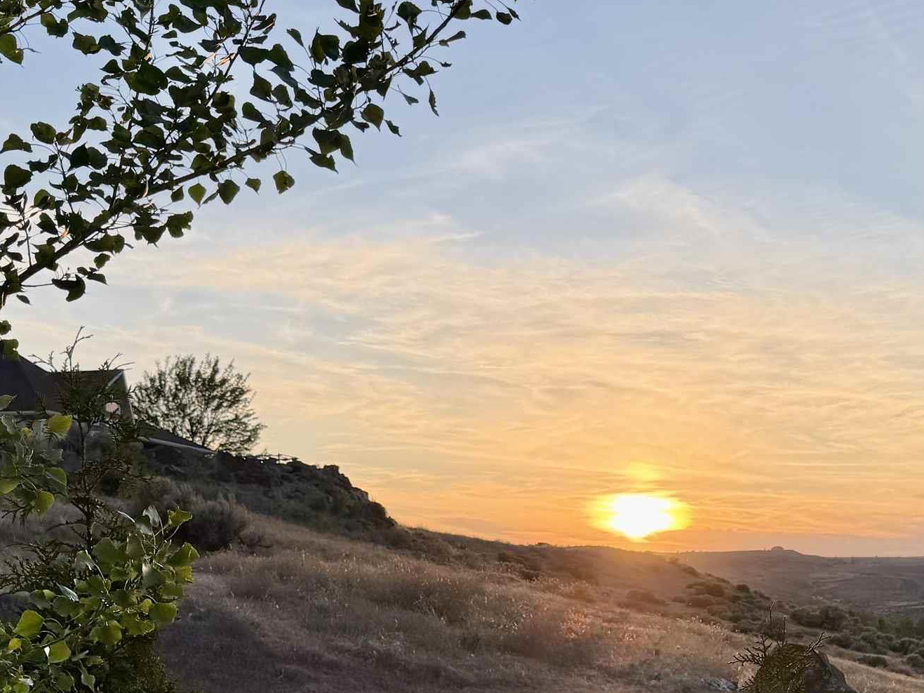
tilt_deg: -1.1
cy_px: 589
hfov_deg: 34.0
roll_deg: +0.7
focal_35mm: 56
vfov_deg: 25.5
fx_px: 1494
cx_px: 620
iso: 80
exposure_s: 1/1949
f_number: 1.78
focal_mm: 6.76
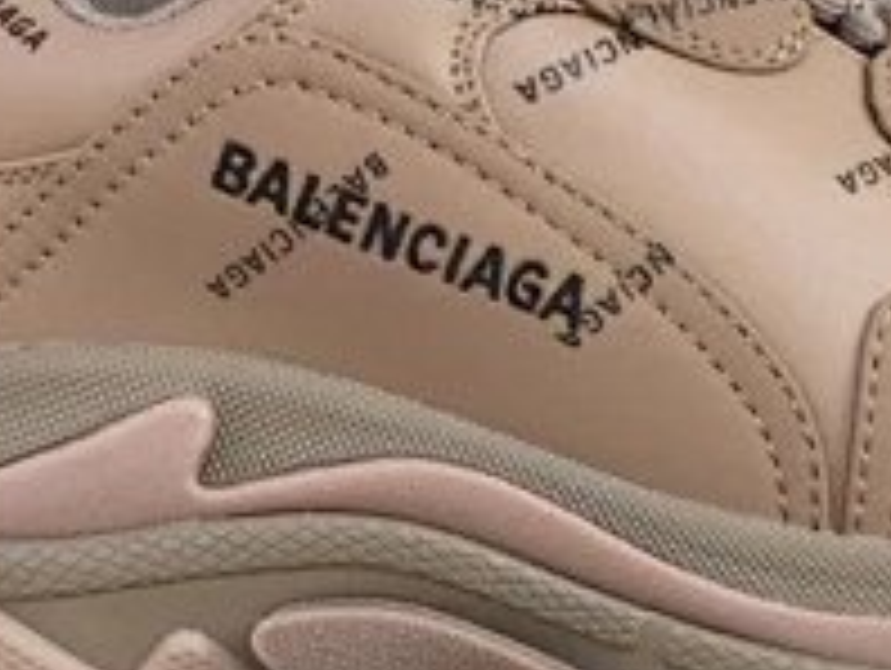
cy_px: 706
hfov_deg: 19.5
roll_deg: +0.1
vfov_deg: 14.5
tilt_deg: -19.5
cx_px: 652
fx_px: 2577
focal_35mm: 100
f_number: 2.4
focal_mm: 3.3
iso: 25
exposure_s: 1/281
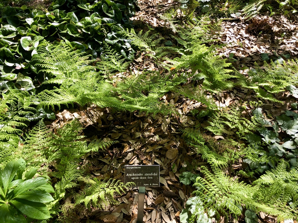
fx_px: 241
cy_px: 112
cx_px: 149
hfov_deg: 63.4
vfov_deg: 49.7
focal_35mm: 28
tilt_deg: -35.6
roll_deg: +3.0
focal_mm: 3.99
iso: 20
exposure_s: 1/401
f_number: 1.8
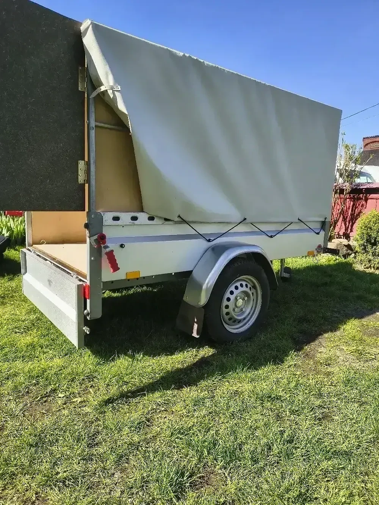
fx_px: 350
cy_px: 252
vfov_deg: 71.6
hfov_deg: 56.8
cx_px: 190
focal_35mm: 24
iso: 100
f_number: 1.8
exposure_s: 1/1111
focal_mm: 5.56
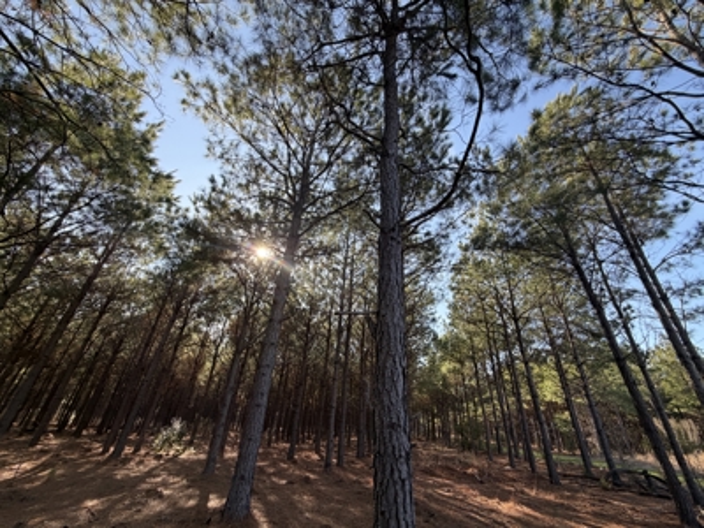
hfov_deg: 102.1
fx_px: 285
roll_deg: -3.7
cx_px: 352
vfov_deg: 85.7
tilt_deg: +30.4
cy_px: 264
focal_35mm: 14
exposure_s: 1/233
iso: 50
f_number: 2.2
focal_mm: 2.22
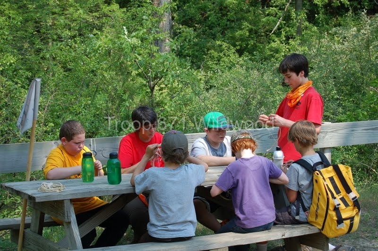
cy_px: 126
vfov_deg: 16.5
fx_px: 866
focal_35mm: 82
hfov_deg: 24.6
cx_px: 189
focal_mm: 55
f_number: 8
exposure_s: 1/250
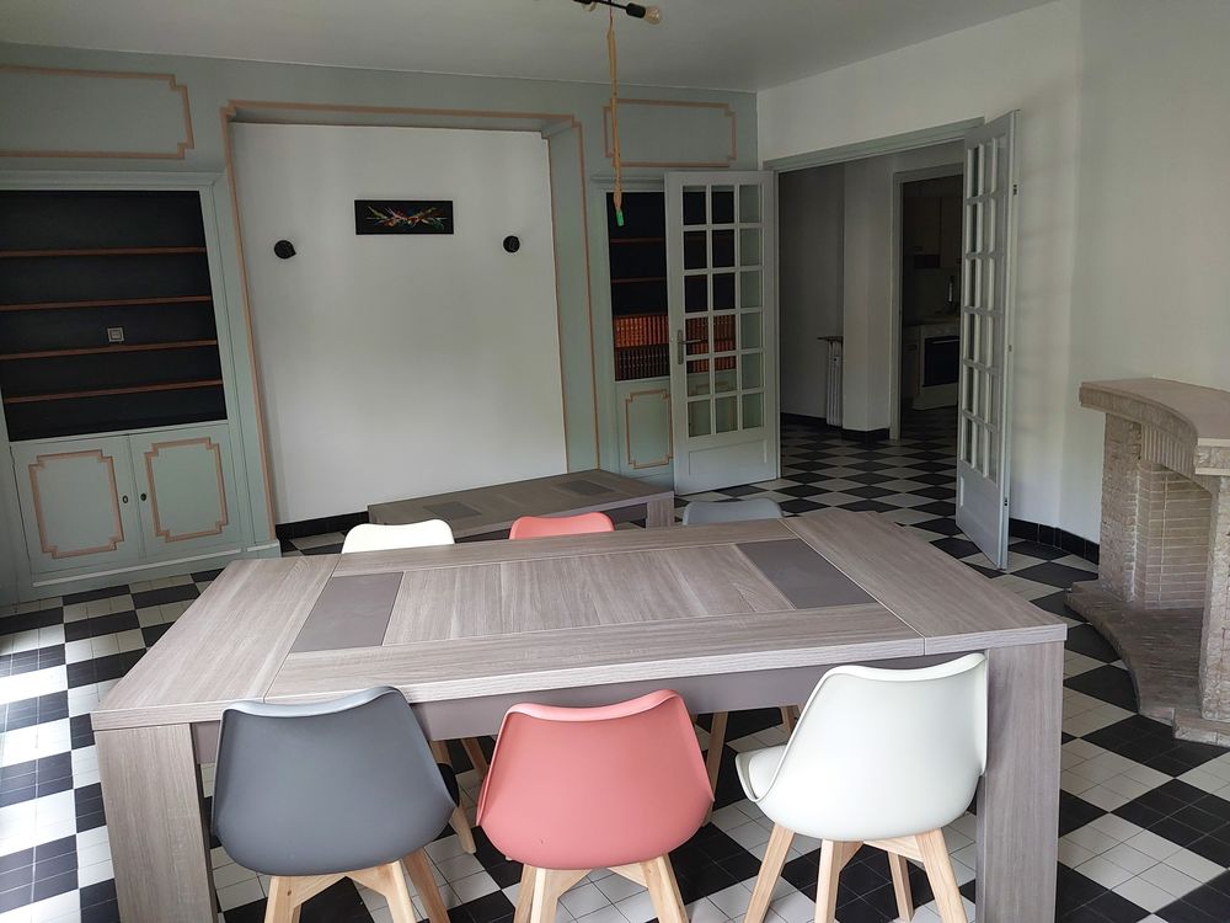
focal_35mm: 30
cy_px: 462
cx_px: 615
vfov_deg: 46.8
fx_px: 1066
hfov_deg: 60.0
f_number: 1.8
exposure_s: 1/50
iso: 250
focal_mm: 4.6
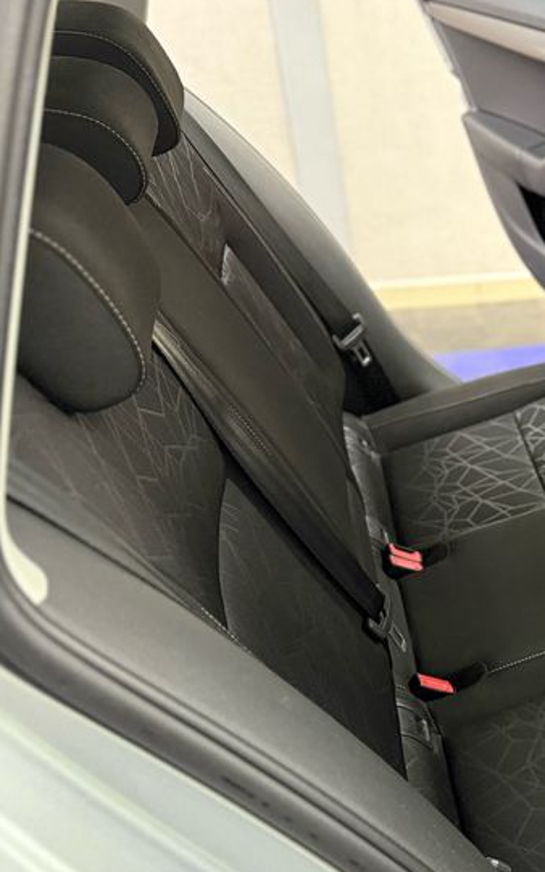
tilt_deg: -34.3
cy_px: 593
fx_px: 1117
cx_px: 724
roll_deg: -2.7
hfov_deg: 23.8
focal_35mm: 47
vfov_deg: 42.0
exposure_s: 1/33
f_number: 1.78
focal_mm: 6.76
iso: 640
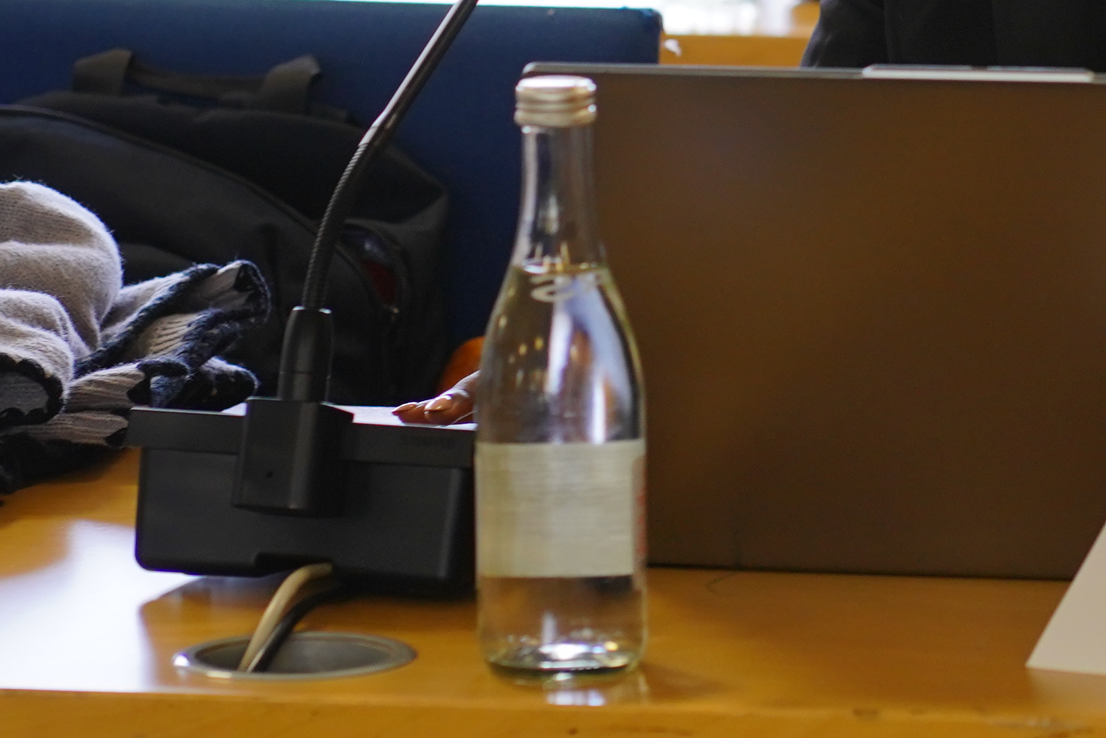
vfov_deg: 4.8
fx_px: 8848
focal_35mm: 288
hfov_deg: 7.1
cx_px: 1193
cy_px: -120
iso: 500
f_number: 4
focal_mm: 85
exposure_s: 1/100
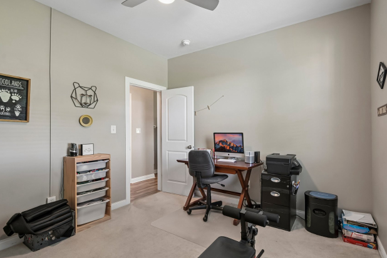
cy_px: 133
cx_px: 211
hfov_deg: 93.0
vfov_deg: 70.4
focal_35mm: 17
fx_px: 183
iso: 400
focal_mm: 14
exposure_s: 1/5
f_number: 8
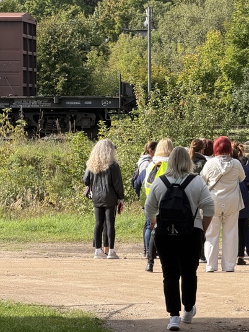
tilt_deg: -1.3
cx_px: 313
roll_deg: +0.8
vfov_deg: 10.4
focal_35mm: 191
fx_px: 1832
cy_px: 152
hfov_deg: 7.7
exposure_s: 1/602
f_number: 2.8
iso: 50
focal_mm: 16.89
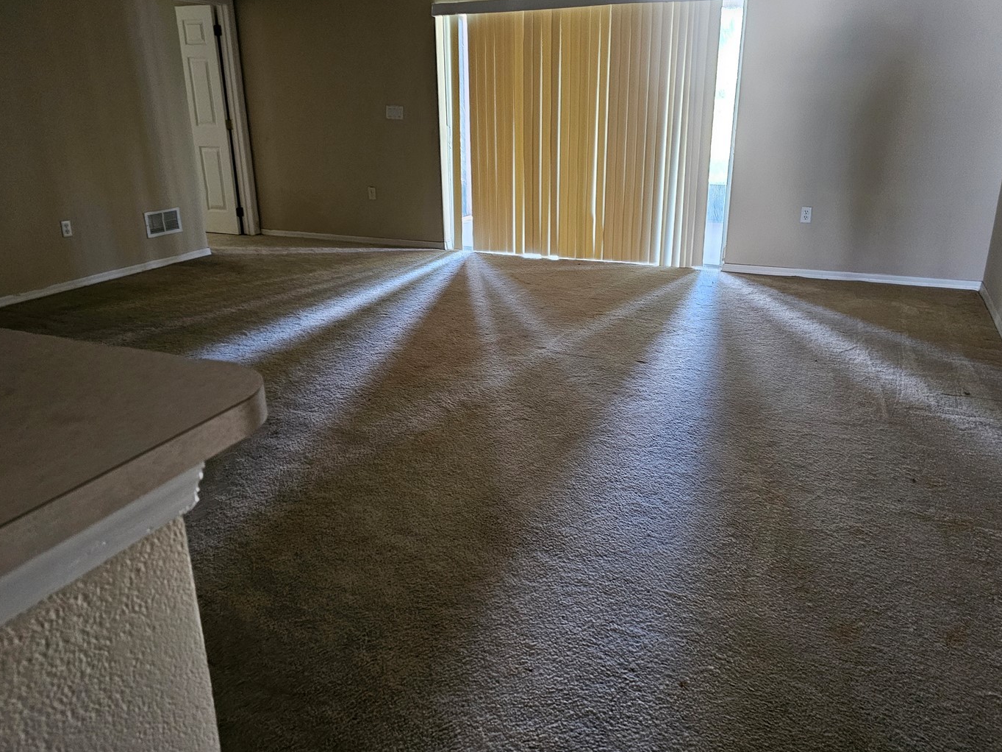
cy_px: 352
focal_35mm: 27
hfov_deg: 65.3
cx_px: 500
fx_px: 781
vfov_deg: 51.3
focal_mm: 6.3
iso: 640
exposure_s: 1/24
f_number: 1.7
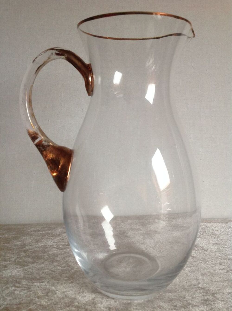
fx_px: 314
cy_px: 156
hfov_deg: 40.6
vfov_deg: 52.7
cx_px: 116
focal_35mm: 35
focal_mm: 4.28
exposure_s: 1/15
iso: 160
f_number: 2.4
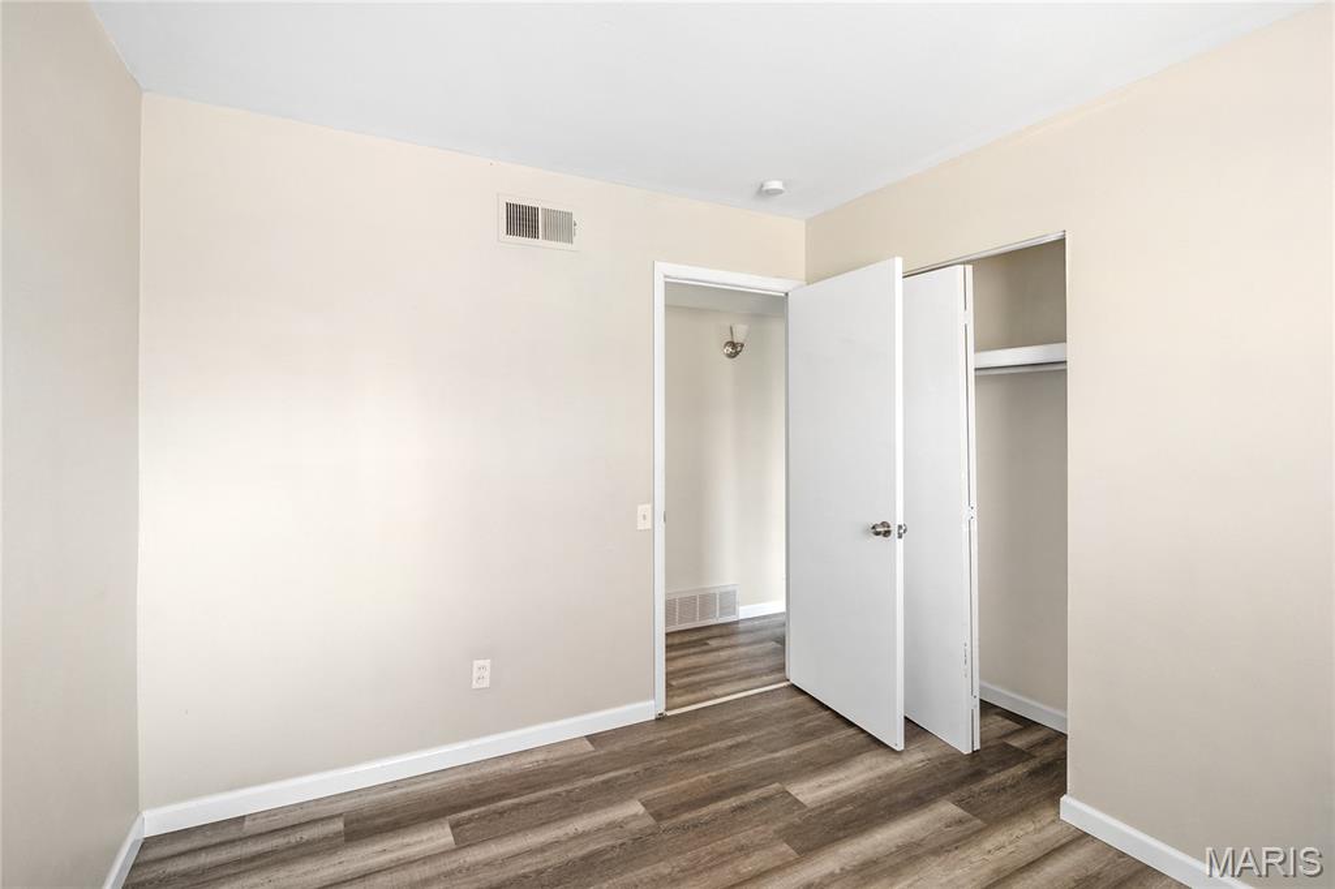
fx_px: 593
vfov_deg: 73.7
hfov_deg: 96.8
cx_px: 668
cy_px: 444
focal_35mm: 16
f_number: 6.3
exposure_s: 1/3
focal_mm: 8
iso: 400
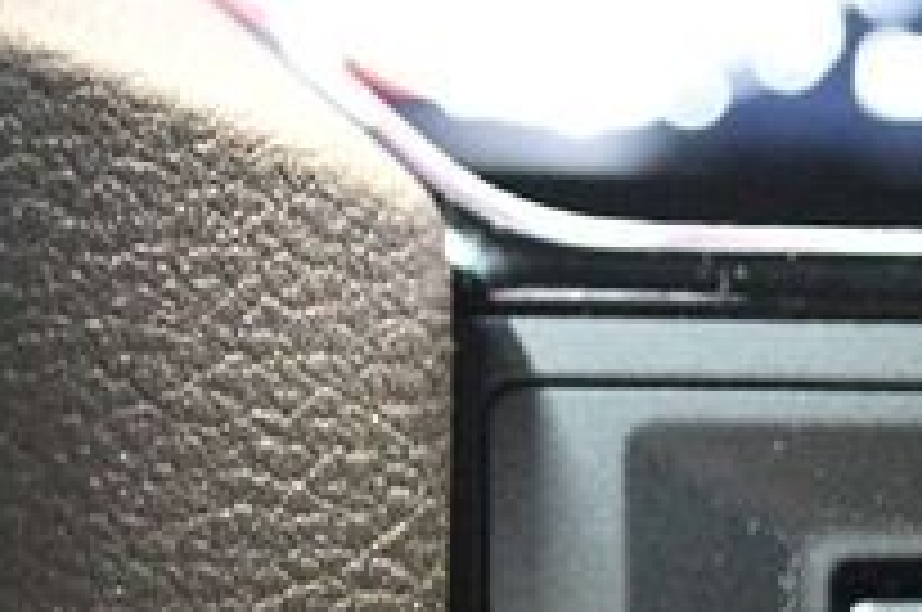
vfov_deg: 7.6
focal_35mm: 178
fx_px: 4552
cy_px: 774
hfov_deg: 11.5
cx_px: 810
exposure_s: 1/25
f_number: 5
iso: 12800
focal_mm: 38
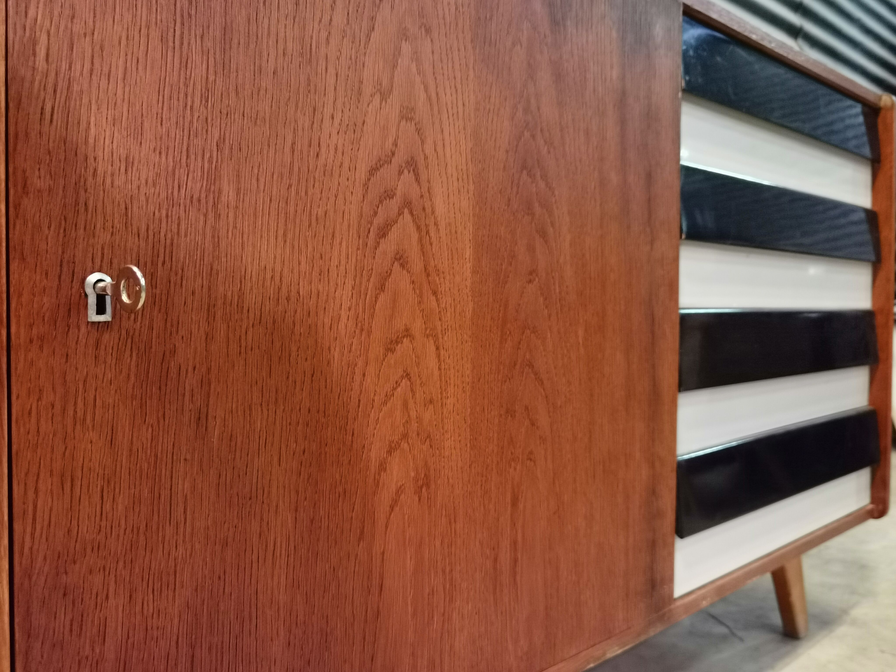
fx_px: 751
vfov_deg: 48.2
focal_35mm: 29
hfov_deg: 61.7
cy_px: 336
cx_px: 448
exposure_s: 1/20
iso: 640
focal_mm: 6.71
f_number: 1.9
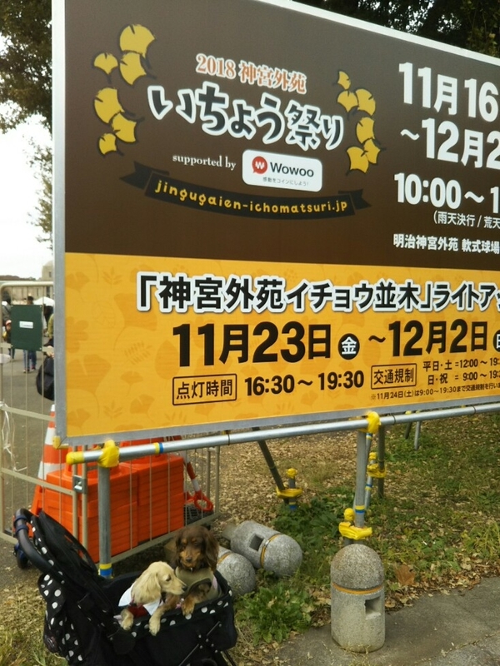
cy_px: 333
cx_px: 250
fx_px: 578
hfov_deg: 46.8
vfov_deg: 60.0
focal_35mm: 30
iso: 25
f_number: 2.2
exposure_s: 1/206
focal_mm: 4
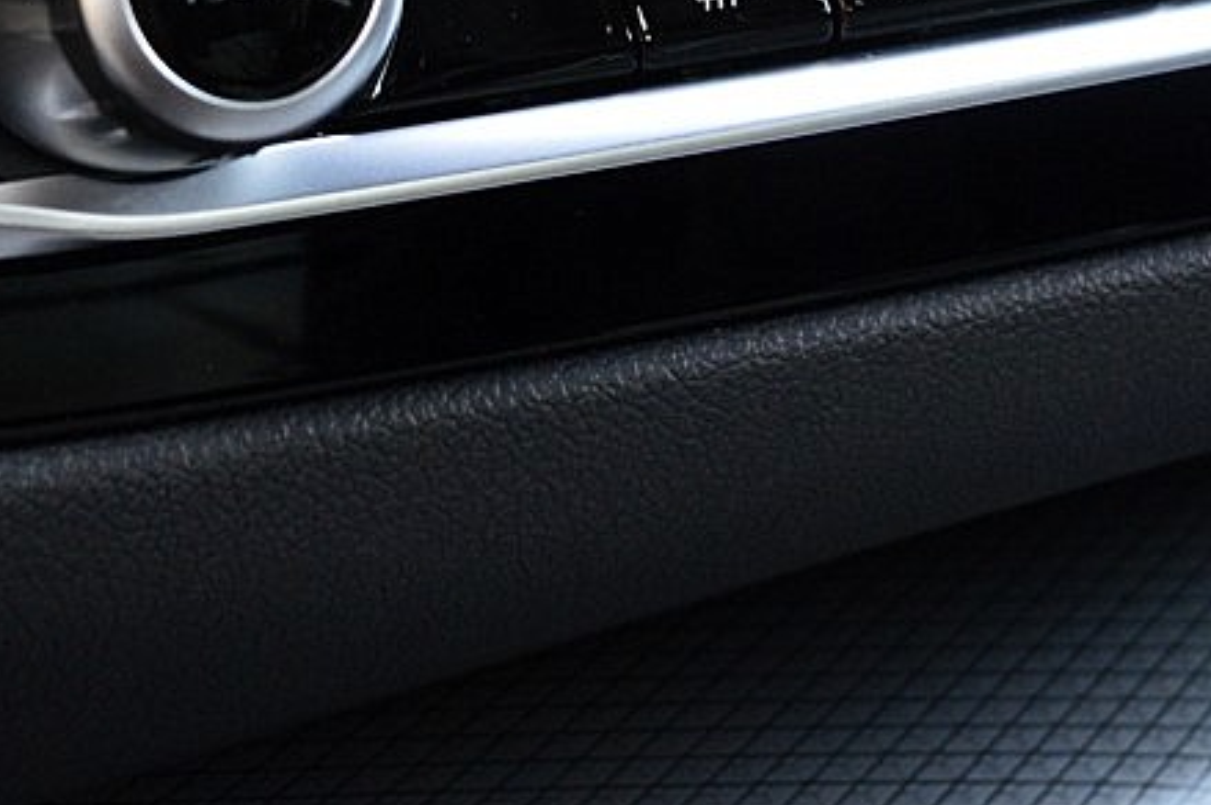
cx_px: 629
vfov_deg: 10.6
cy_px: -557
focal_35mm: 122
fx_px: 4101
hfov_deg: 16.8
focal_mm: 22
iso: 800
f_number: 5.6
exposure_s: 1/60
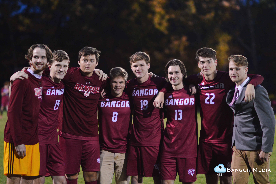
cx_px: 138
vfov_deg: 10.7
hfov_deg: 16.1
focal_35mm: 128
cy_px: 92
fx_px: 977
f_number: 1.4
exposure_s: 1/60
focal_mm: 85
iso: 100
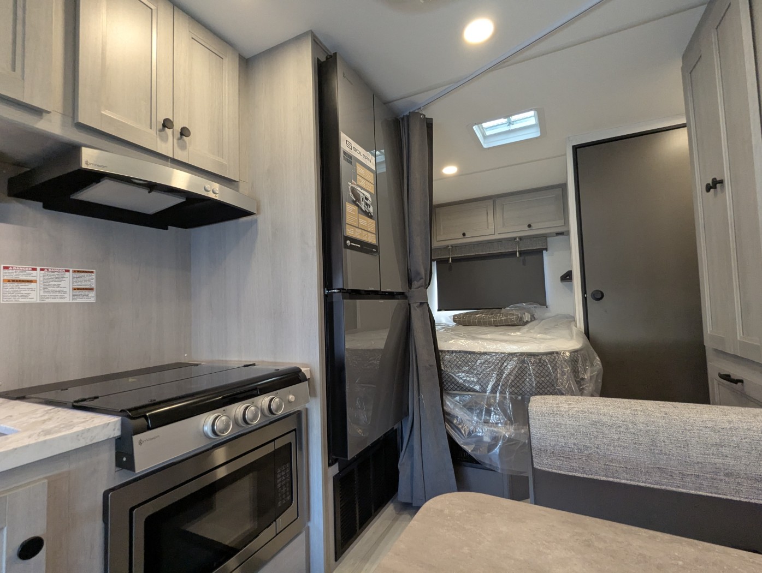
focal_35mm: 16
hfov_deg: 94.4
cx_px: 381
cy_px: 286
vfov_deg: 78.2
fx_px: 353
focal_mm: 2.35
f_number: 2.2
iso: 333
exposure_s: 1/79.5
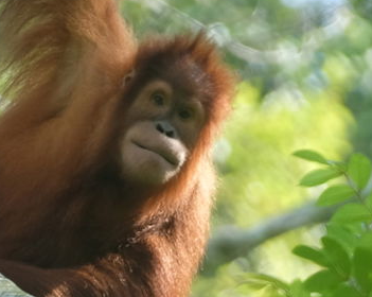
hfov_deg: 0.8
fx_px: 25426
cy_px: 307
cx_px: 157
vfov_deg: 0.7
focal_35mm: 2312
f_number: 5.6
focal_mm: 300
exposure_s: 1/125
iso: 200
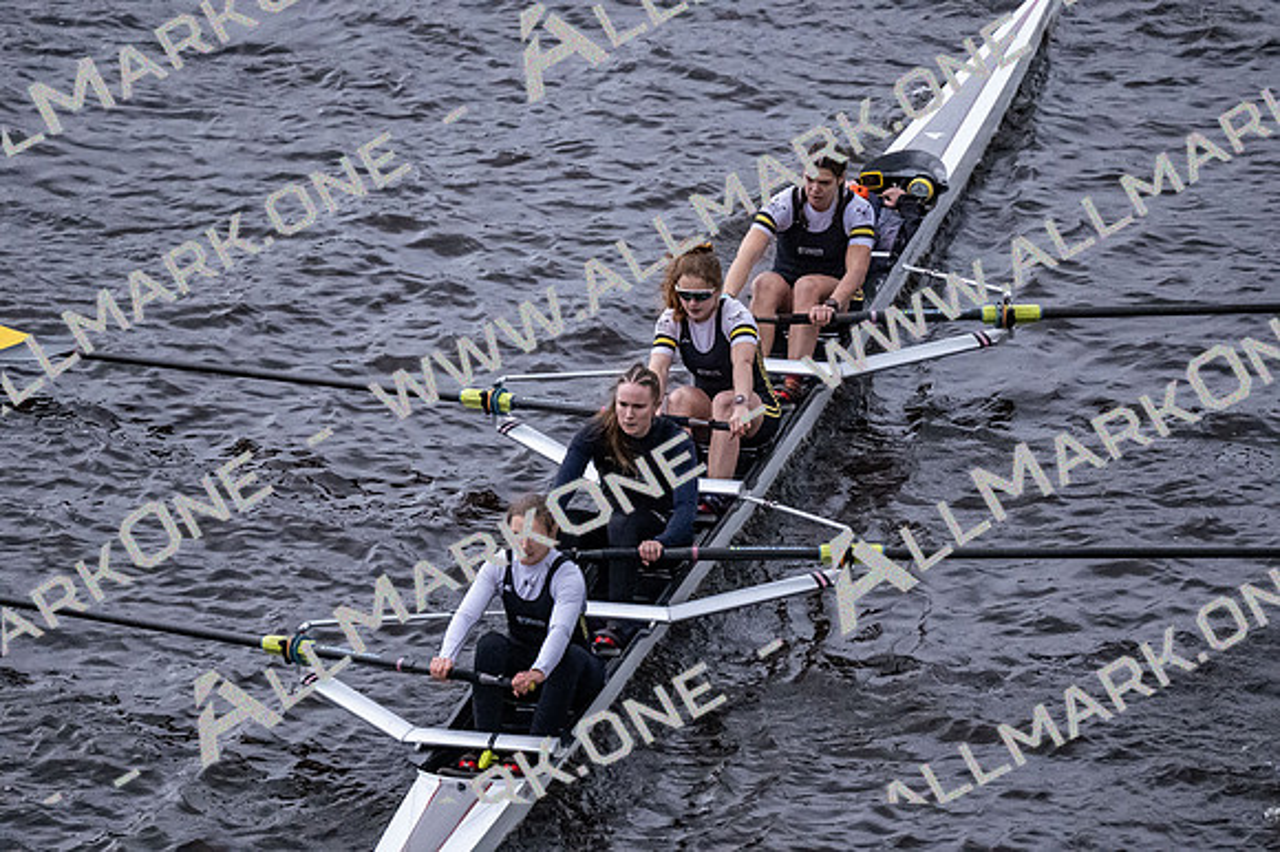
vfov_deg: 4.6
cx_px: 640
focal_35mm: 300
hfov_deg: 6.9
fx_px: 10660
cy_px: 426
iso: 9000
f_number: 2.8
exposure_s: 1/2000
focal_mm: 200
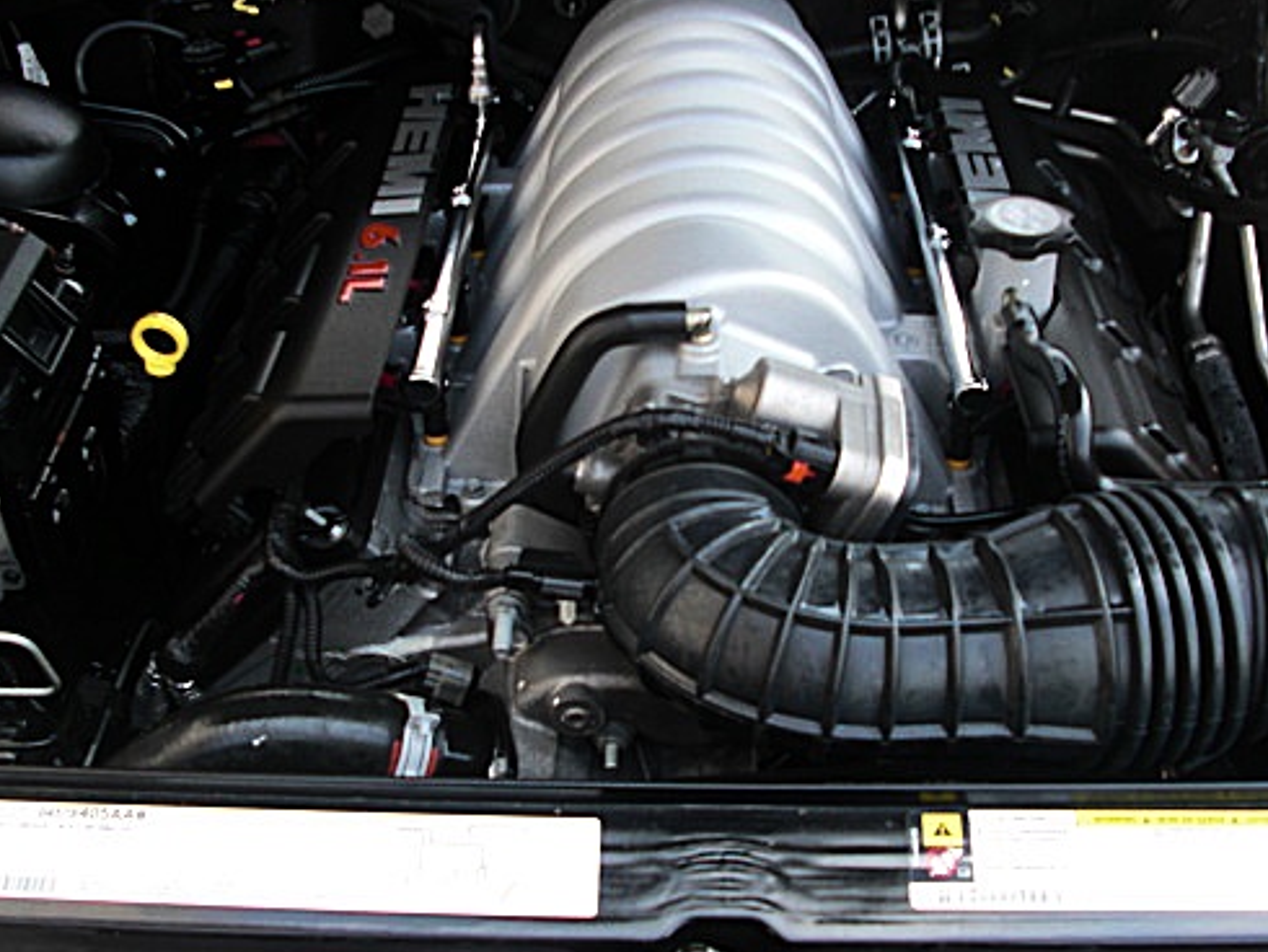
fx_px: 1722
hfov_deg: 40.4
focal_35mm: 47
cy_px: 476
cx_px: 678
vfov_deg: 30.9
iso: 50
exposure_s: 1/160
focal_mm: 6.3
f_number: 2.8
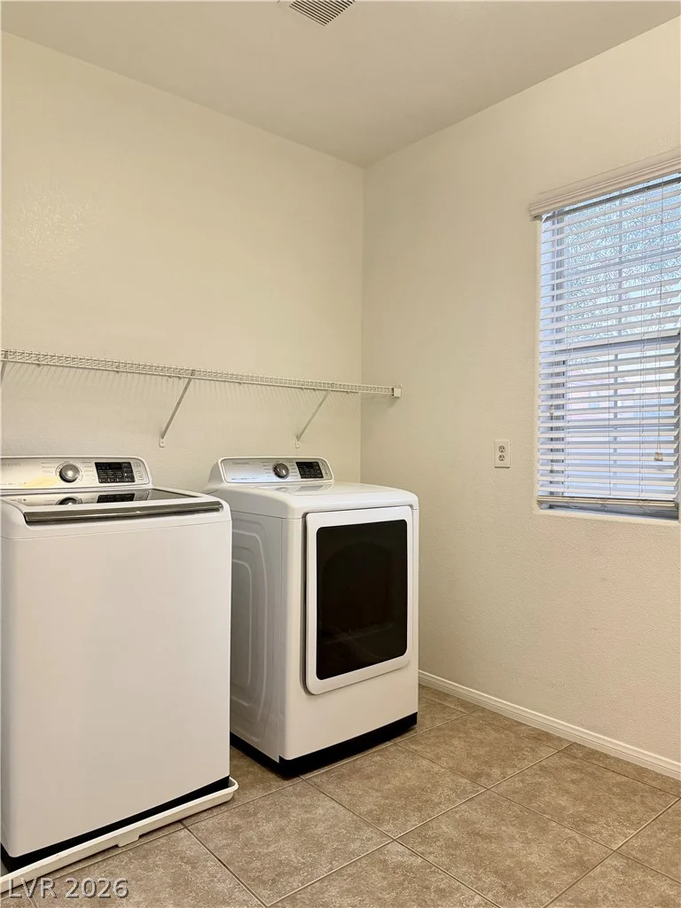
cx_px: 340
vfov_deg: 71.6
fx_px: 630
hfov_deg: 56.8
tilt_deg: -0.4
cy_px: 454
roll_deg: -0.5
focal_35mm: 24
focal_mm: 6.76
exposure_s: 1/60
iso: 400
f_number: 1.78
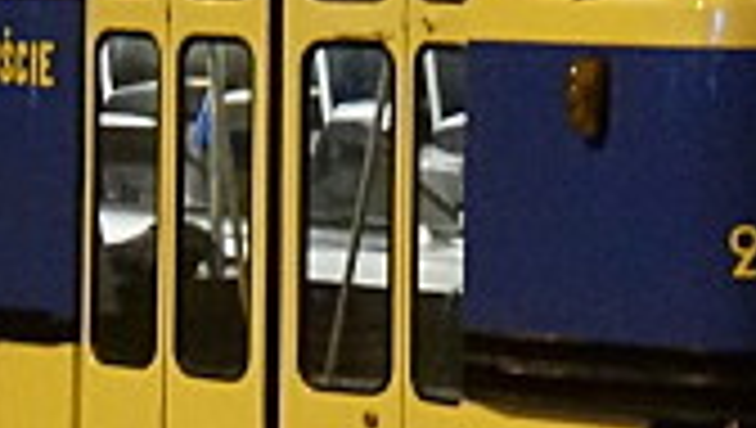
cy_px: -79
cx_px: -86
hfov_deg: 9.1
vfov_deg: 5.2
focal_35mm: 235
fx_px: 4711
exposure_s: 1/15
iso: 3200
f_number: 4
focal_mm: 21
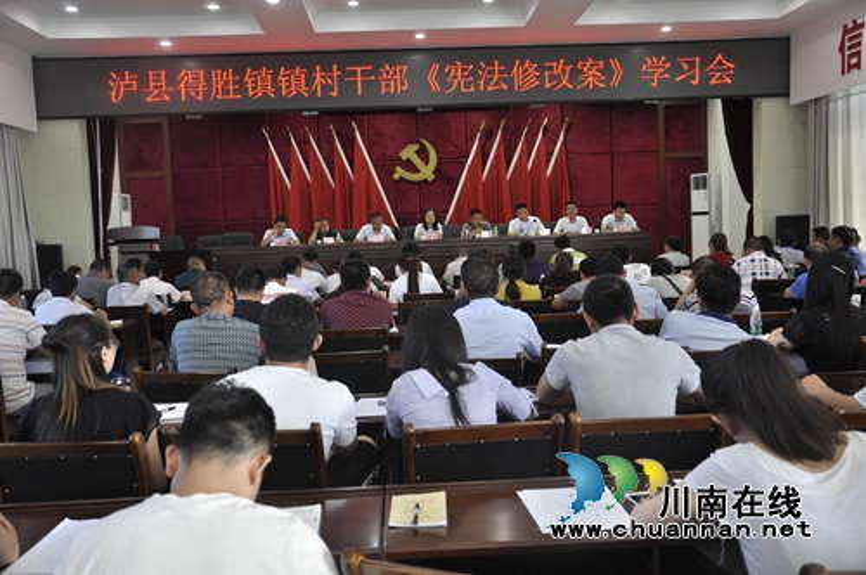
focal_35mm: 36
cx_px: 433
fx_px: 865
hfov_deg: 53.2
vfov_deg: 36.8
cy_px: 288
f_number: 3.8
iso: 640
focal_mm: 24
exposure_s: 1/80
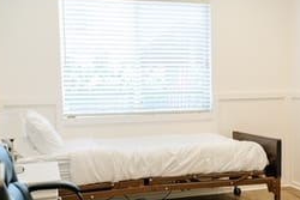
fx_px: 467
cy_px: 130
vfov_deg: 24.1
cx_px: 191
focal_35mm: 56
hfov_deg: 35.4
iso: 800
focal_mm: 35
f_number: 2.5
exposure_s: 1/250
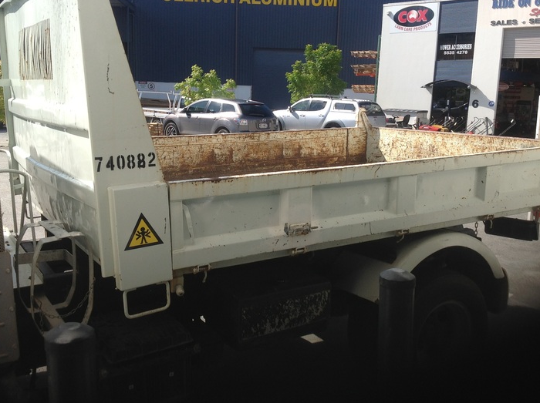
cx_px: 272
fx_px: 623
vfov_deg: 35.9
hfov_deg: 46.9
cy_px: 204
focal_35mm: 40
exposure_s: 1/1209
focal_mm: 4.28
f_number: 2.4
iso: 50
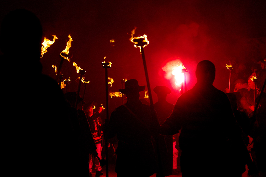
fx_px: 775
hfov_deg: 19.5
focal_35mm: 105
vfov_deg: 13.0
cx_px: 133
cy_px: 88
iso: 800
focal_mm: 70
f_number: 6.3
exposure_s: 1/250
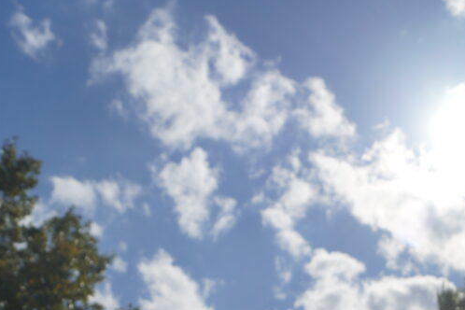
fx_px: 840
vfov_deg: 20.0
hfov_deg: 30.3
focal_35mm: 65
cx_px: 359
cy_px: 341
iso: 100
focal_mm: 18
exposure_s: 1/2500
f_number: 5.6
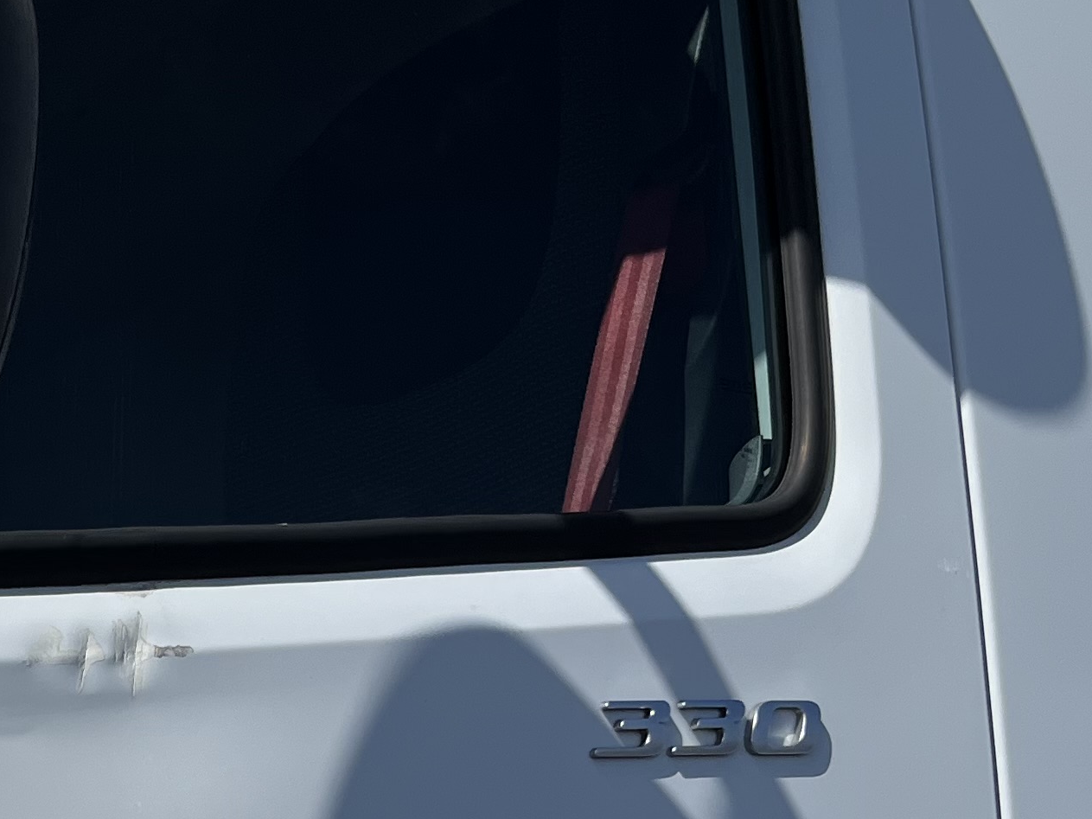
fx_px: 2618
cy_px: 993
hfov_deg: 22.4
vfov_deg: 17.0
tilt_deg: +4.5
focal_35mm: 83
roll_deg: +2.5
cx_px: -58
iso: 50
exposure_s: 1/6897
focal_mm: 5.1
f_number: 1.6
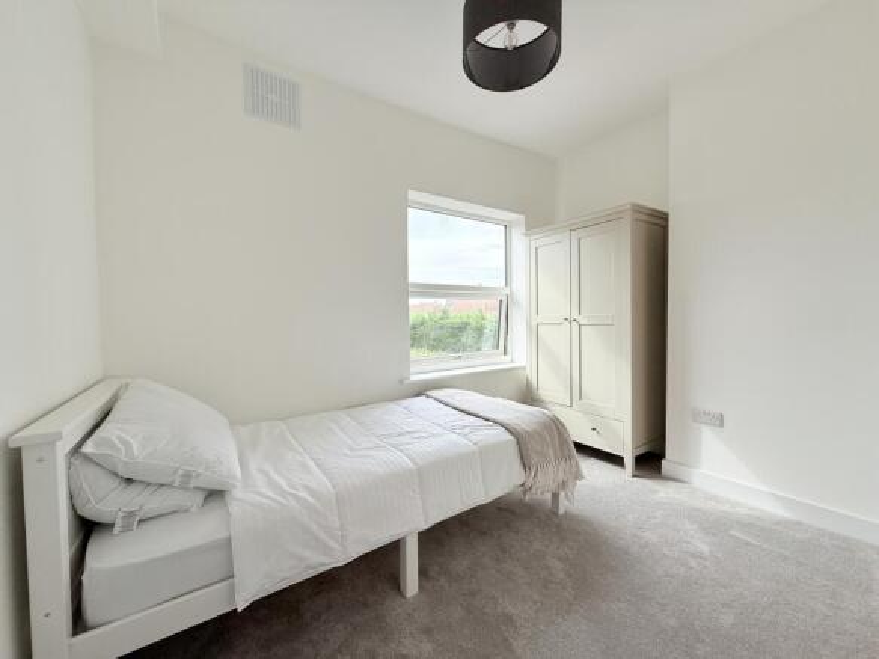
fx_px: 355
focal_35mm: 14
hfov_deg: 102.1
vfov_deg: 85.7
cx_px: 440
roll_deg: +0.2
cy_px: 330
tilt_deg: -1.5
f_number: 2.2
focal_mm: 2.22
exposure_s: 1/506
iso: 64
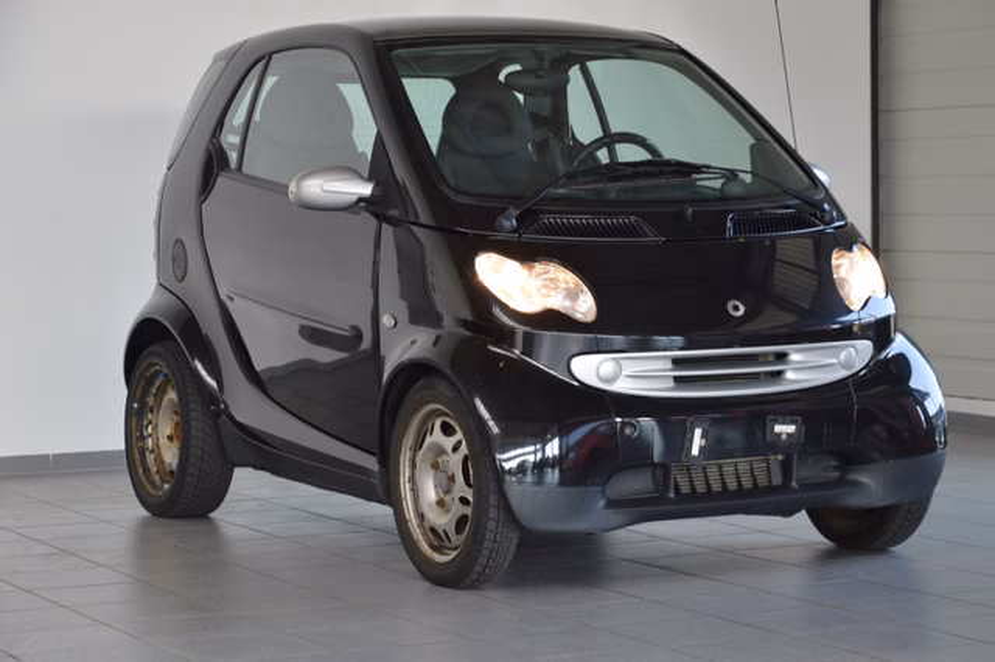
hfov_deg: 21.9
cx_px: 498
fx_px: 2569
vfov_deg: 14.7
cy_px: 331
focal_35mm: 93
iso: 400
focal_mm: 62
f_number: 5.3
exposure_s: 1/100
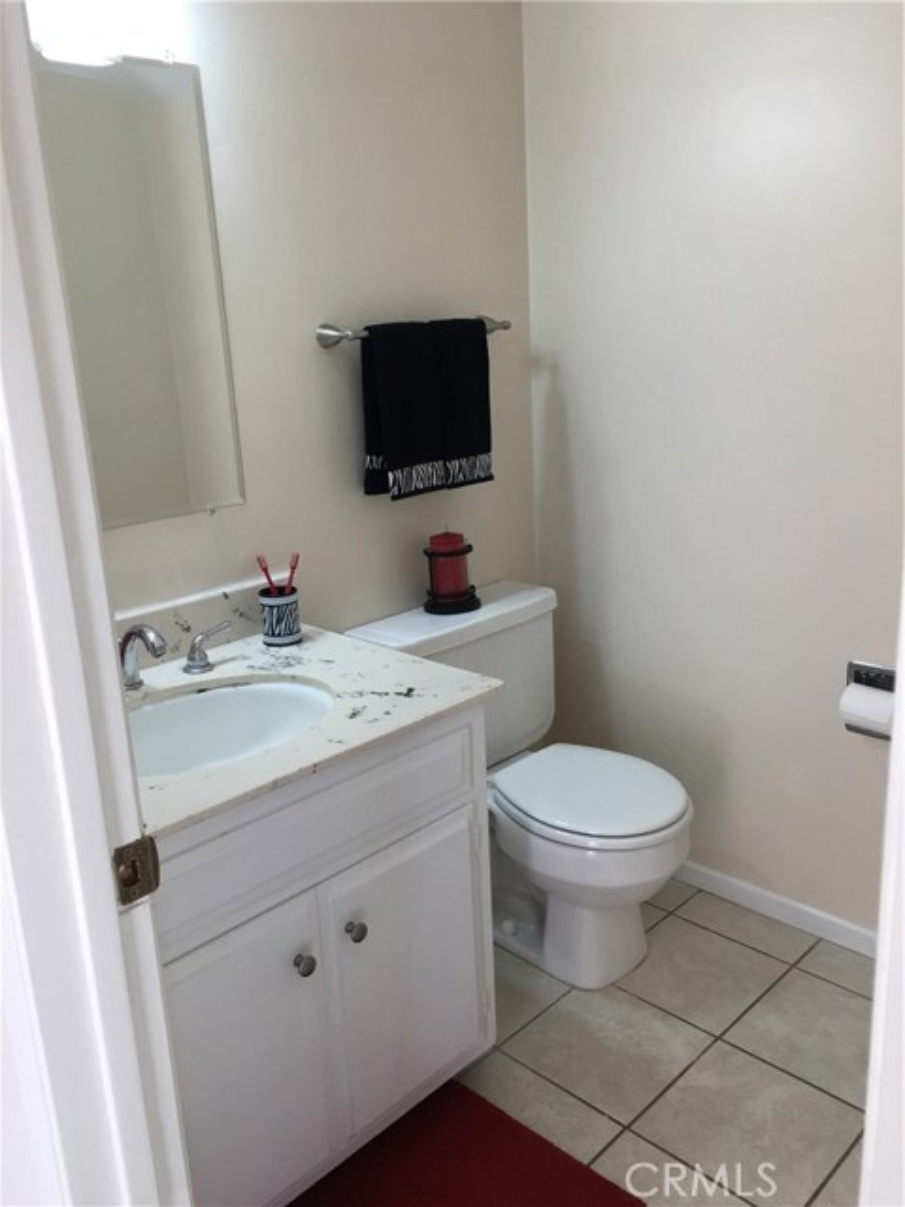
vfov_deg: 61.7
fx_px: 1011
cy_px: 604
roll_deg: +3.3
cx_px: 452
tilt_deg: -15.3
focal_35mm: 29
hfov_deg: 48.2
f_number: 2.2
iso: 25
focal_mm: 4.15
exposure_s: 1/40
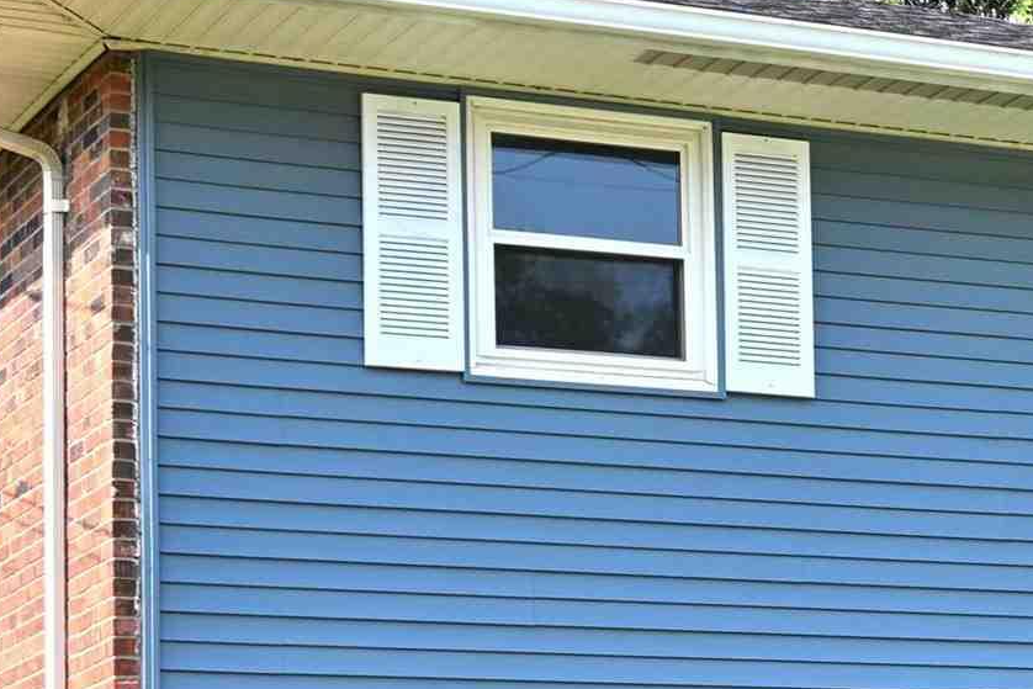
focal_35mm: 135
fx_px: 3867
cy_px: 794
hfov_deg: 14.4
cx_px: 1442
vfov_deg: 10.0
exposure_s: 1/250
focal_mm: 24.5
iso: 100
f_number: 5.6
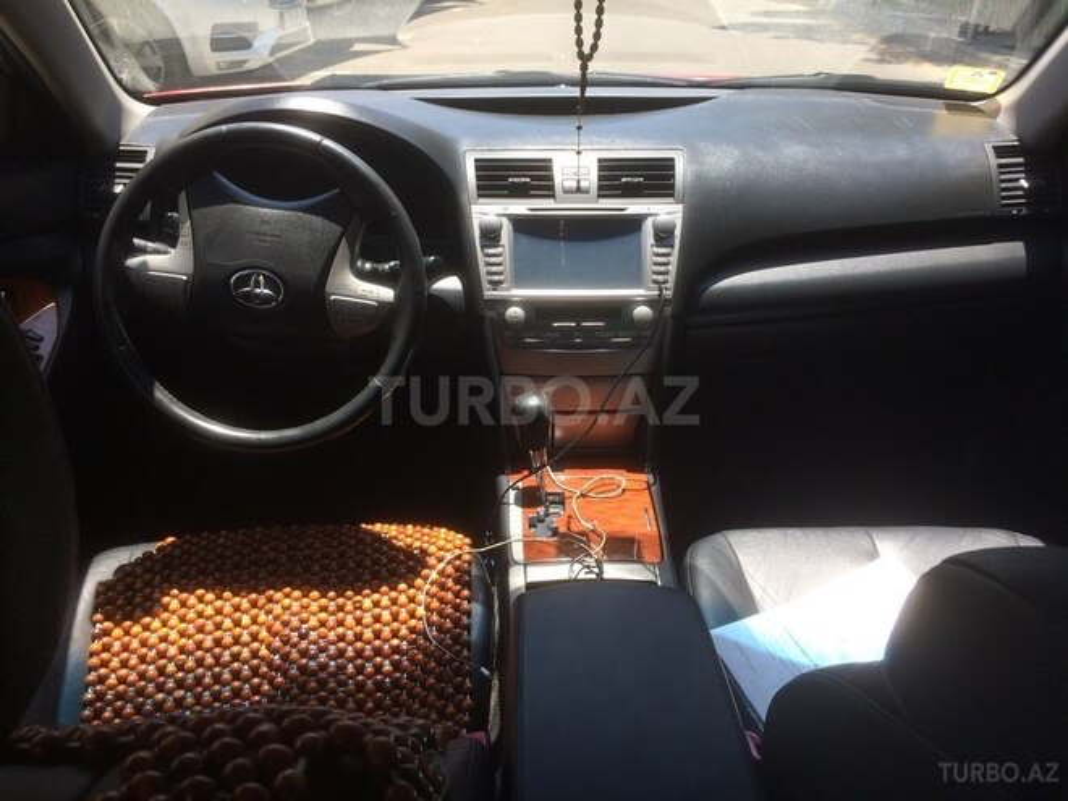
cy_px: 400
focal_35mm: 29
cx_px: 534
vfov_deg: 48.2
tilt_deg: -30.1
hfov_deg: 61.7
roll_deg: +2.1
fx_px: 895
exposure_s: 1/471
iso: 32
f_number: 2.2
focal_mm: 4.15
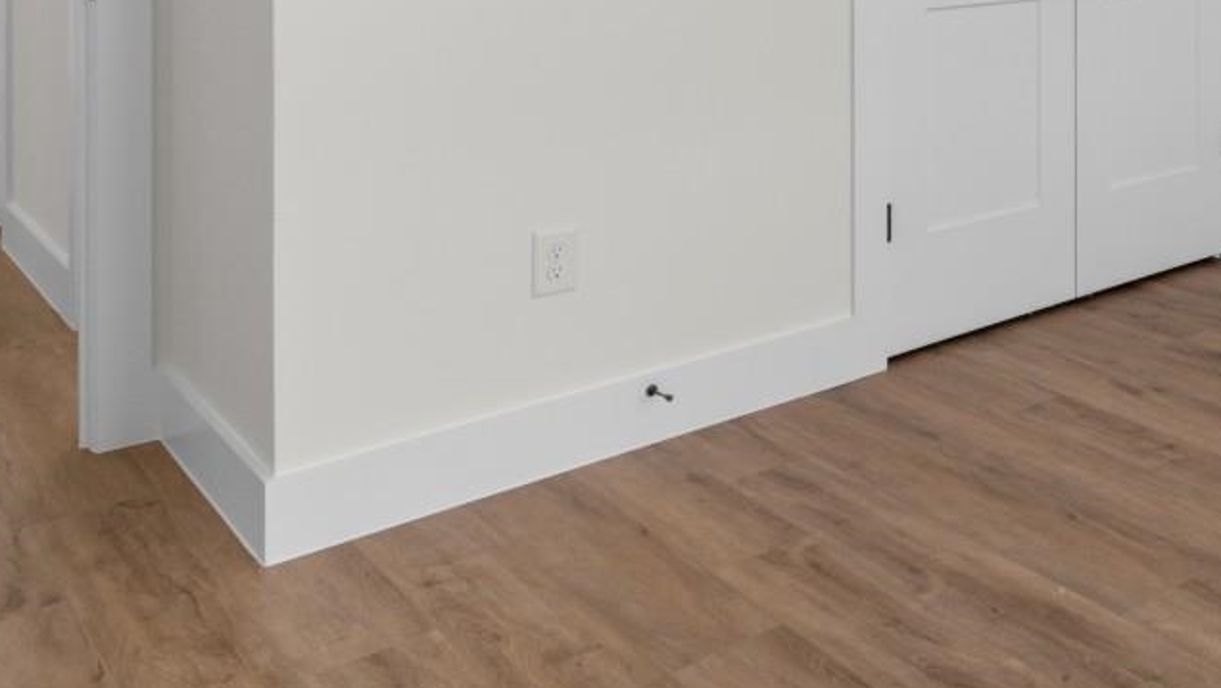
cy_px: -138
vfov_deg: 26.4
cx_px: 1223
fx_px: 1295
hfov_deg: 43.3
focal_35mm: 40
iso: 100
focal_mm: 10
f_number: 4.5
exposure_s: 1/60
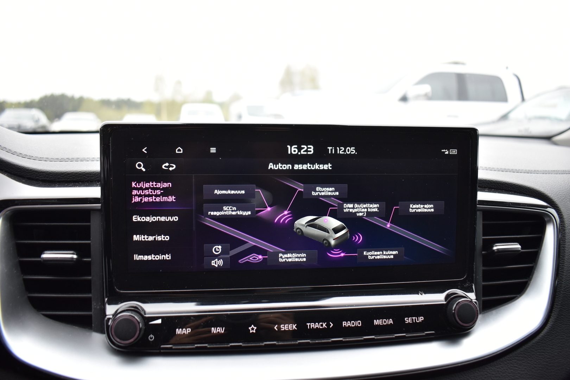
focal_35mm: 27
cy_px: 190
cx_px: 285
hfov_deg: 67.4
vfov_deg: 47.9
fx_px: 427
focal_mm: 18
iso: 450
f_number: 4
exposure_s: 1/60
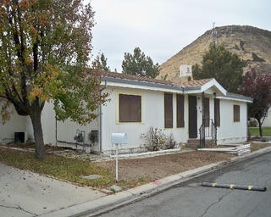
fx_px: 297
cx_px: 125
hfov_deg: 49.0
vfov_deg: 40.1
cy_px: 108
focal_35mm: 37
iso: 64
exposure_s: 1/320
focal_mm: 6.3
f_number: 3.1
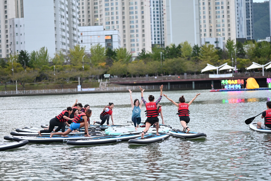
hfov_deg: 23.9
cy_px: 90
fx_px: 640
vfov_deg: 16.1
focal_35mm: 85
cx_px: 136
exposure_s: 1/250
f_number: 1.8
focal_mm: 85
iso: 1000
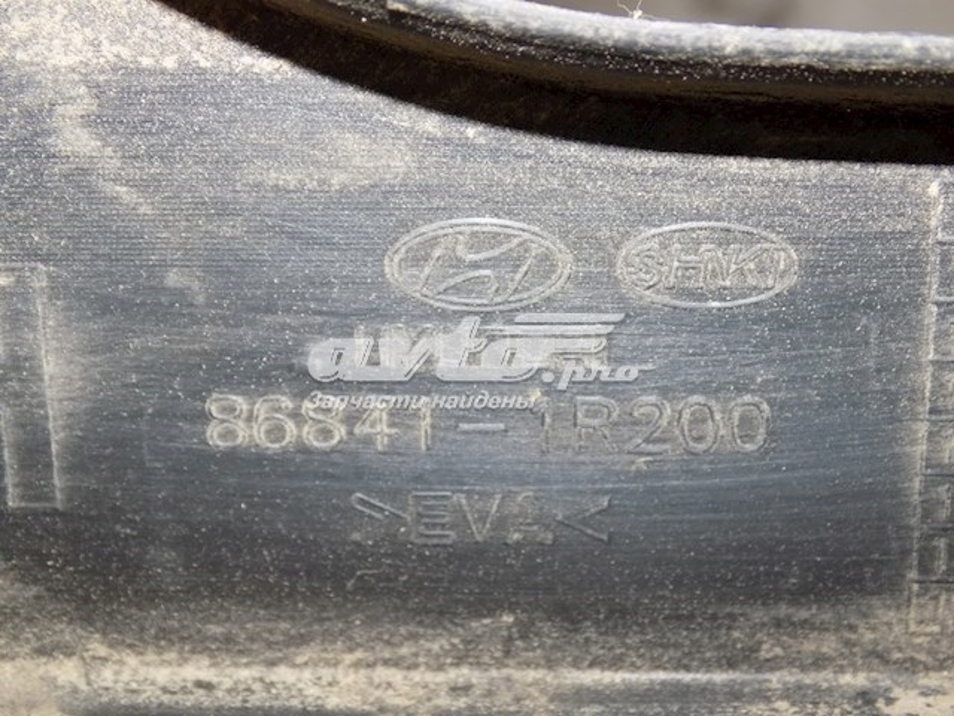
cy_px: 358
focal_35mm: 65
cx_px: 477
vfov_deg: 22.6
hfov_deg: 29.8
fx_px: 1791
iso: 200
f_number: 4.1
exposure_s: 1/30
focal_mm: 11.5
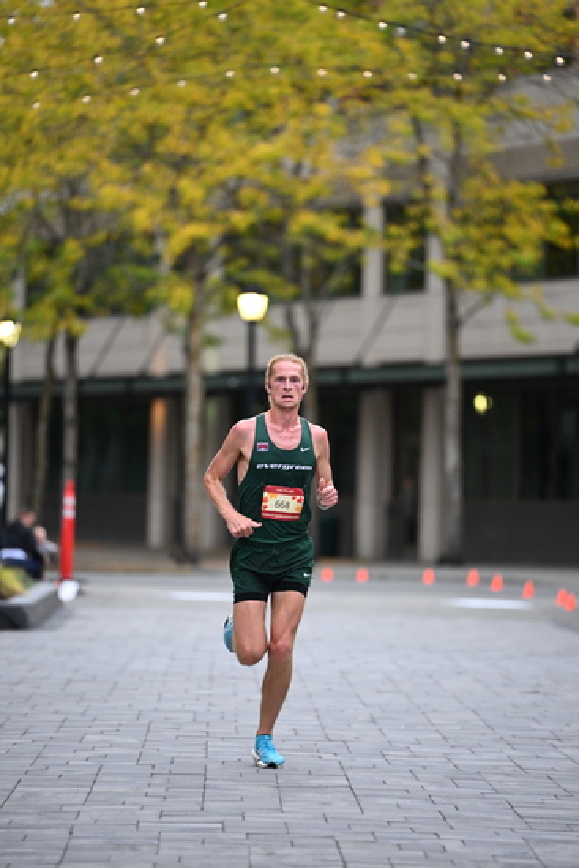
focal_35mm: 200
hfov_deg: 6.9
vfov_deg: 10.3
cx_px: 290
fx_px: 4822
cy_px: 434
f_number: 2.8
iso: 1600
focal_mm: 200
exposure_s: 1/1000
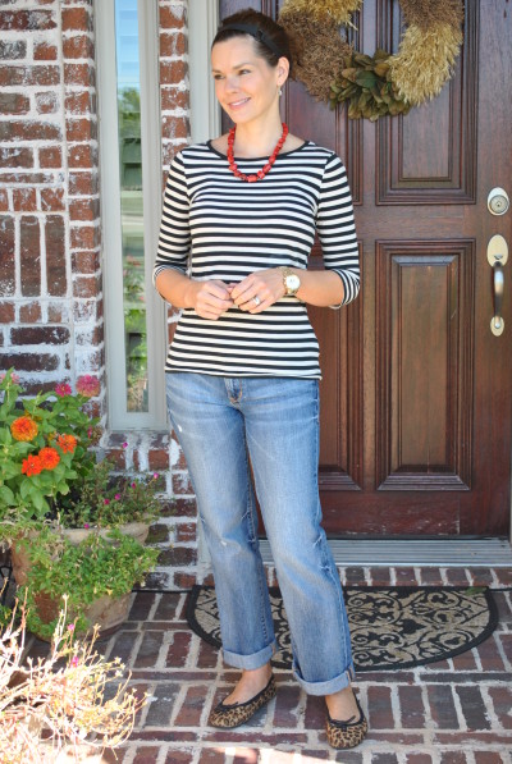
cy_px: 382
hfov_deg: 22.7
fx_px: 1275
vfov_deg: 33.4
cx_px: 256
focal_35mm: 60
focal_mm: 40
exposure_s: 1/125
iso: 200
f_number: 5.6
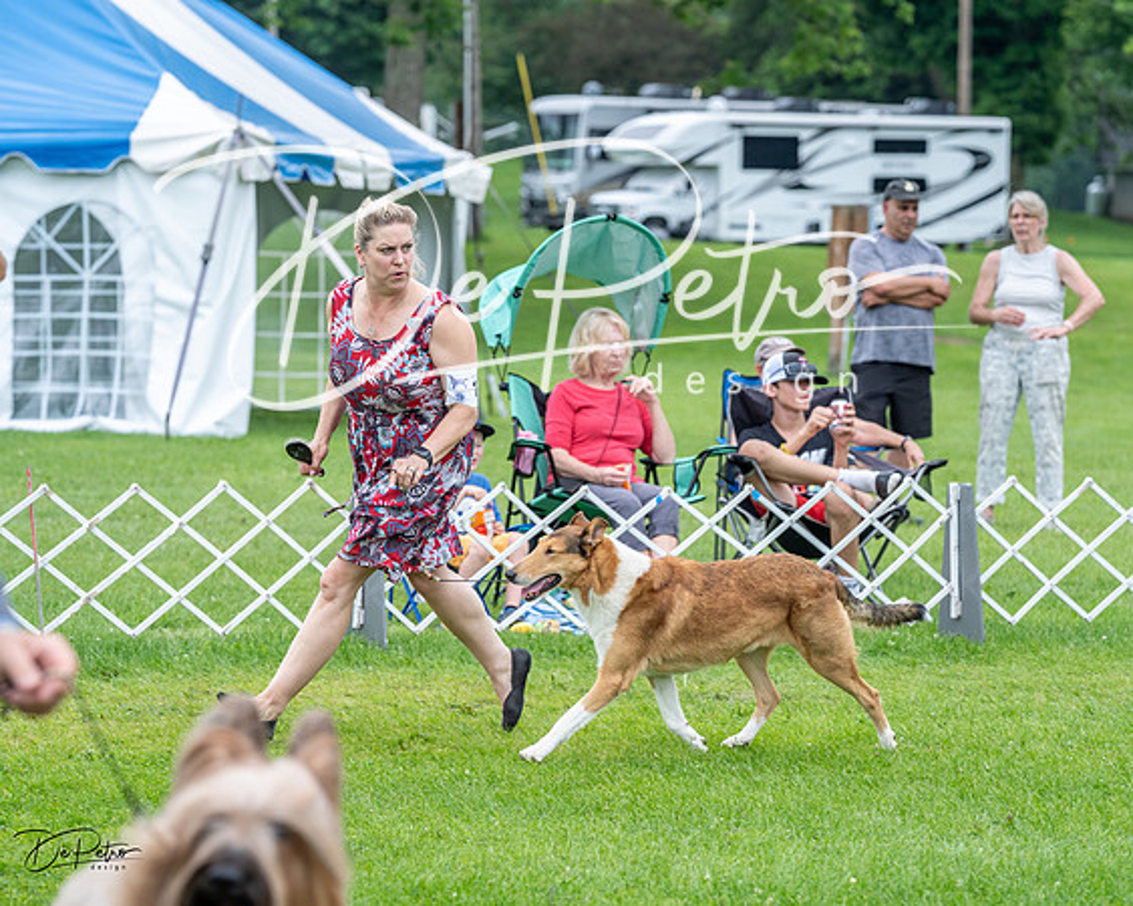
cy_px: 453
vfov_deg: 9.3
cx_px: 566
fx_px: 5549
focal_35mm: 166
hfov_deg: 11.7
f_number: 5
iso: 400
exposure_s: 1/800
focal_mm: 147
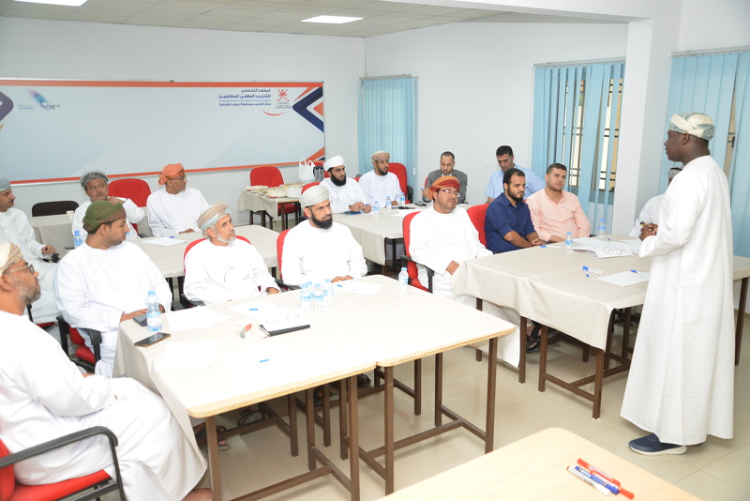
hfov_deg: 60.3
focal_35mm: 31
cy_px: 250
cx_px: 375
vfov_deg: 42.4
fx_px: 646
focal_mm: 31
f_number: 4
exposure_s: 1/250
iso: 1600
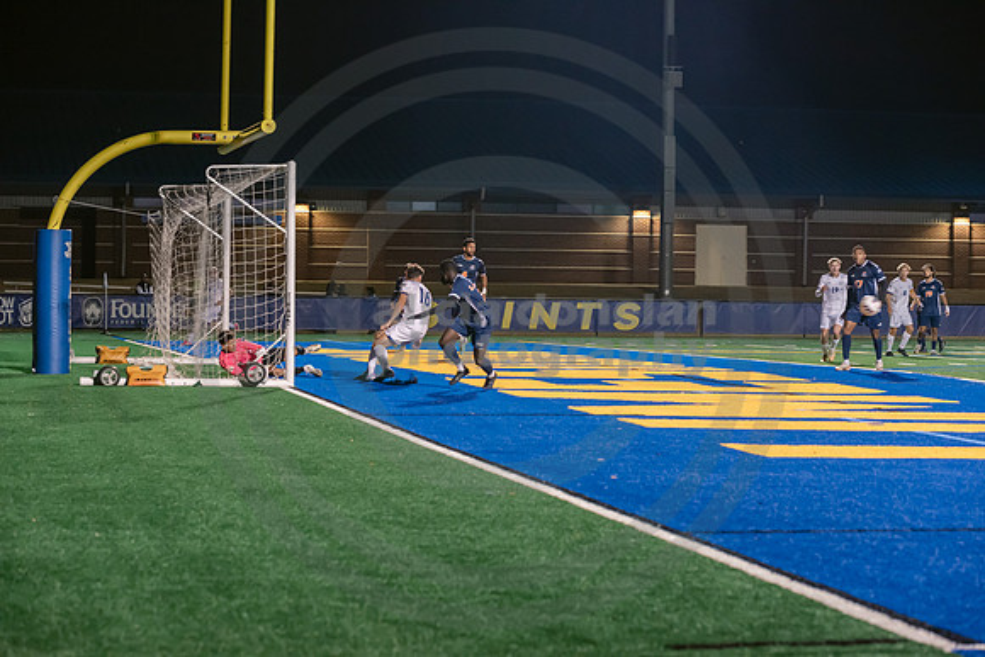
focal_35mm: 100
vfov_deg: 13.7
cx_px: 492
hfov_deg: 20.4
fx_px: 2737
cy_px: 328
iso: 3200
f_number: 4
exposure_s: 1/400
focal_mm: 100
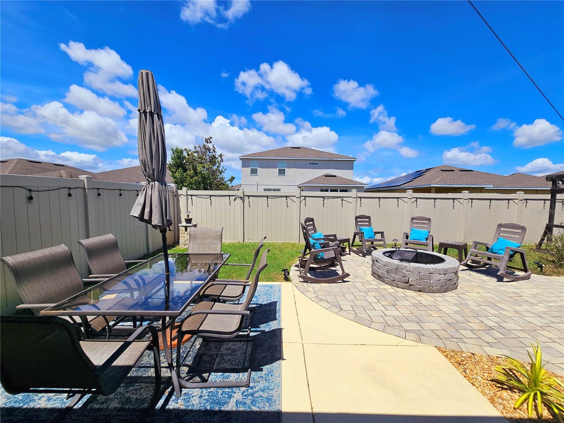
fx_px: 212
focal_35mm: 13
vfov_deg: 89.9
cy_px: 212
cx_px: 282
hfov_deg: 106.2
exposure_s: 1/5000
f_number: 2.2
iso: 50
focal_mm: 2.2
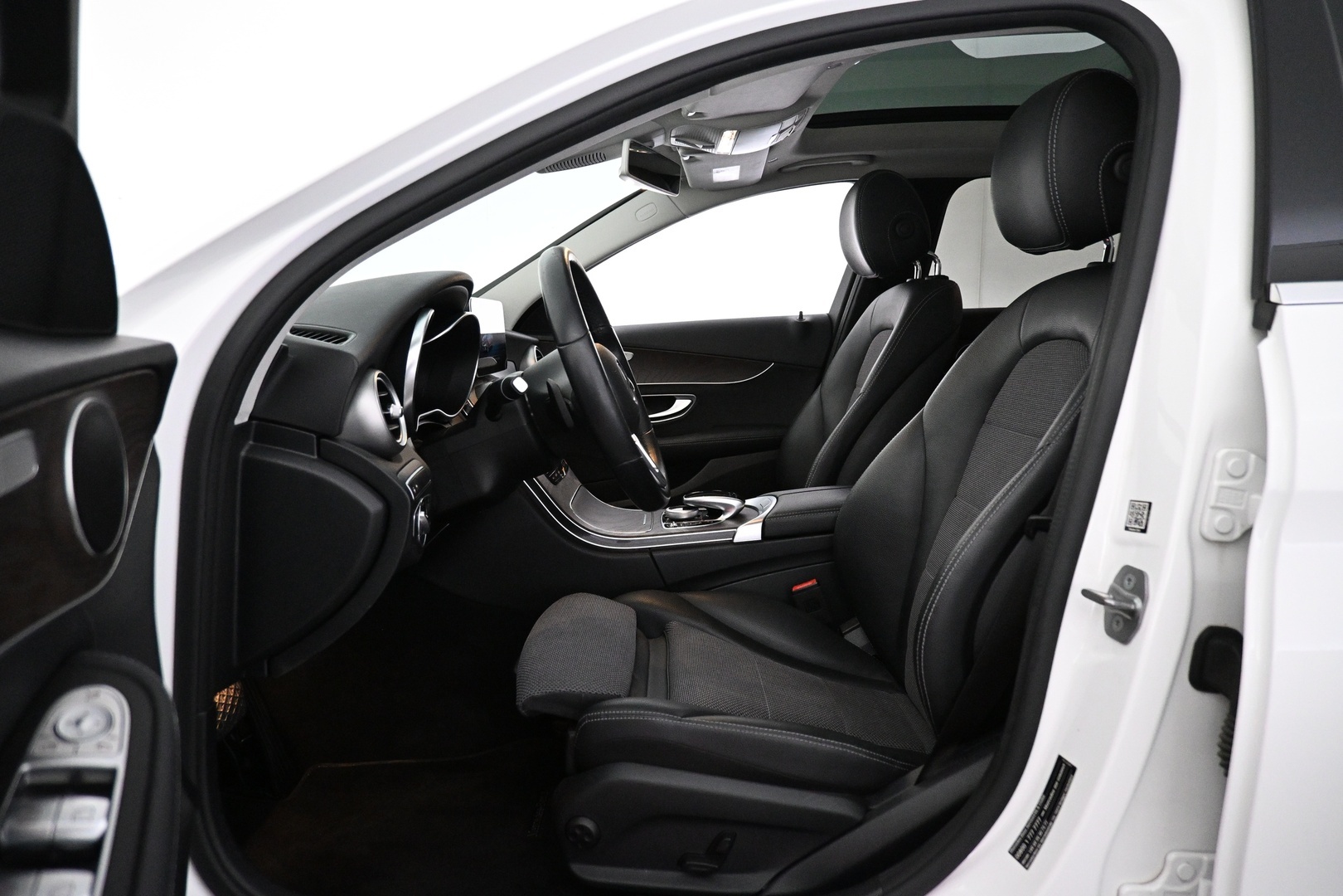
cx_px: 672
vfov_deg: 53.1
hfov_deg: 73.7
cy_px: 448
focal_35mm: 24
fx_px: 895
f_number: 3.5
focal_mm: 16
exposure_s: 1/125
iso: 4000
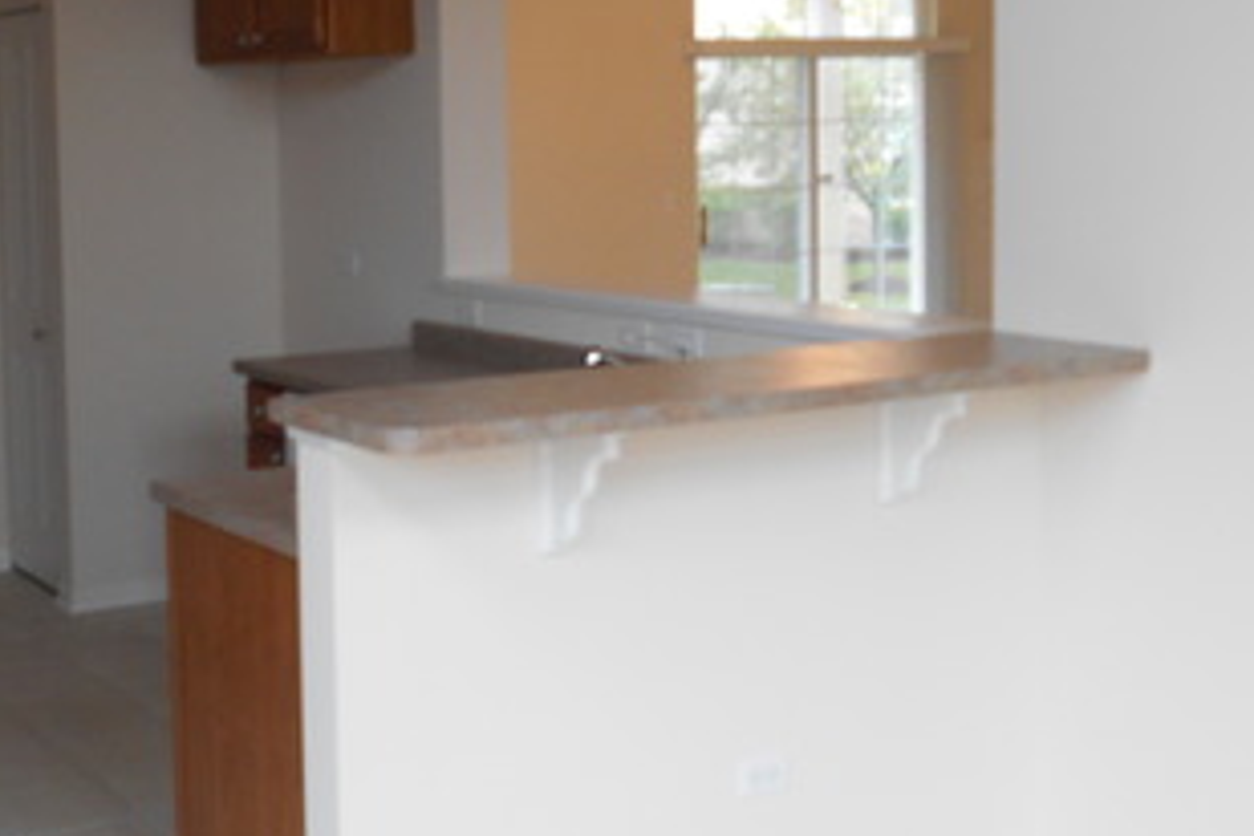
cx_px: 321
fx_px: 1951
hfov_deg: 34.9
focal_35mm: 56
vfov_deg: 24.0
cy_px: 243
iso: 125
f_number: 3.4
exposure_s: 1/30
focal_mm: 4.7
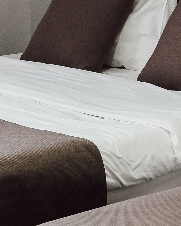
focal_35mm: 145
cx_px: 27
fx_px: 971
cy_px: 57
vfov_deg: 13.2
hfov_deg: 10.6
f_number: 4
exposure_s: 1/15
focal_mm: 16
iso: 400
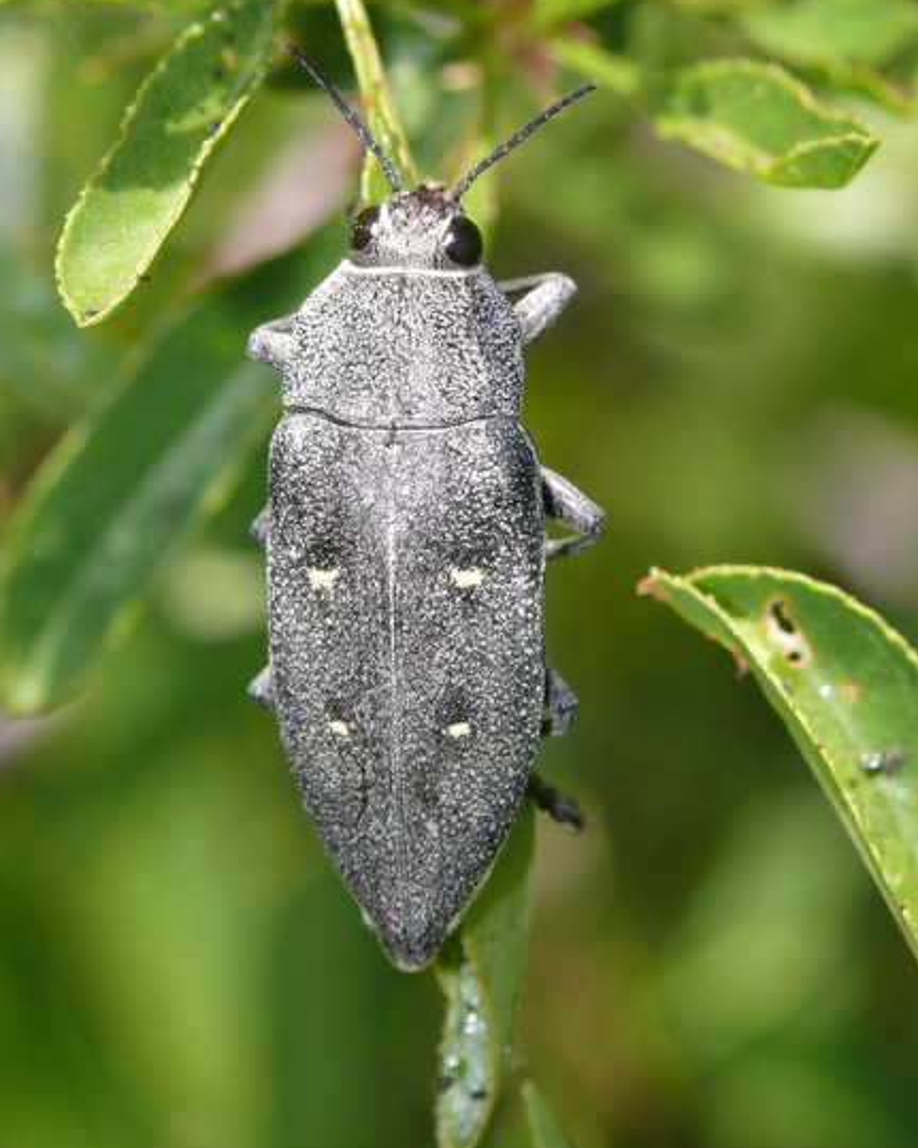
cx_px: 409
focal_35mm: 284
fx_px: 9648
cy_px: 498
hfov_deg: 5.4
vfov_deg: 6.8
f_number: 5.6
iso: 100
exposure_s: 1/320
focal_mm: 51.8
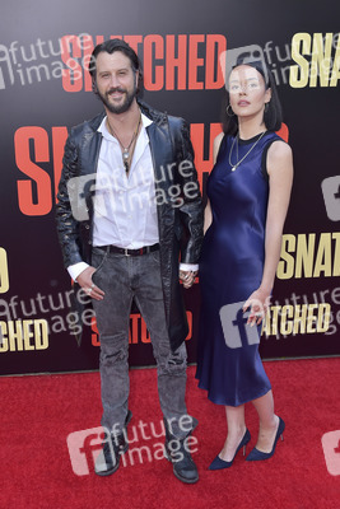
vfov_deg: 53.1
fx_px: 510
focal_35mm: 36
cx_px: 170
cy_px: 254
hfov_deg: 36.9
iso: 500
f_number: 6.3
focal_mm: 36
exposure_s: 1/320
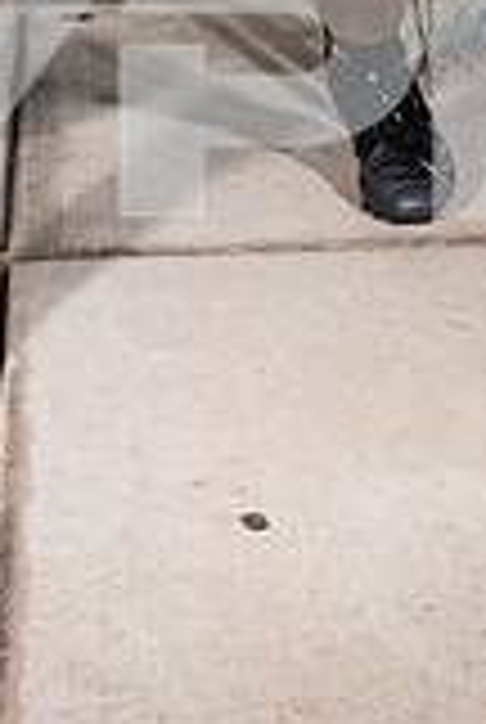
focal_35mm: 106
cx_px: 76
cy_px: -234
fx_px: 2137
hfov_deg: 12.9
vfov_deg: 17.9
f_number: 7.1
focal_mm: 38
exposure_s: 1/400
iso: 160
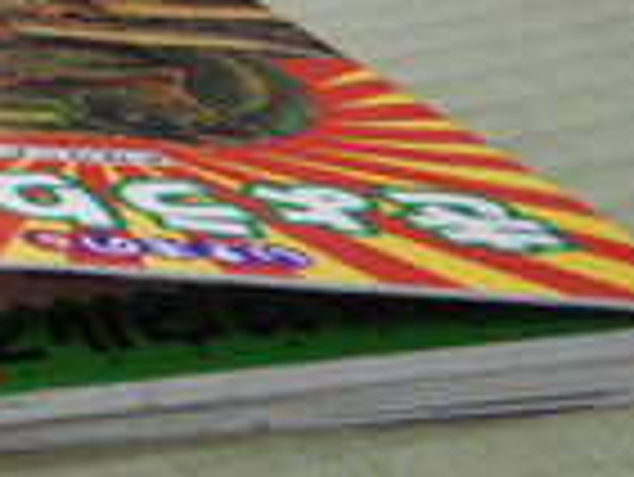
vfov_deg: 15.7
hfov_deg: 18.5
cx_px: -477
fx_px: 1558
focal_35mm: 85
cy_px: -286
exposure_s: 1/30
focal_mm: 4.3
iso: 140
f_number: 2.8
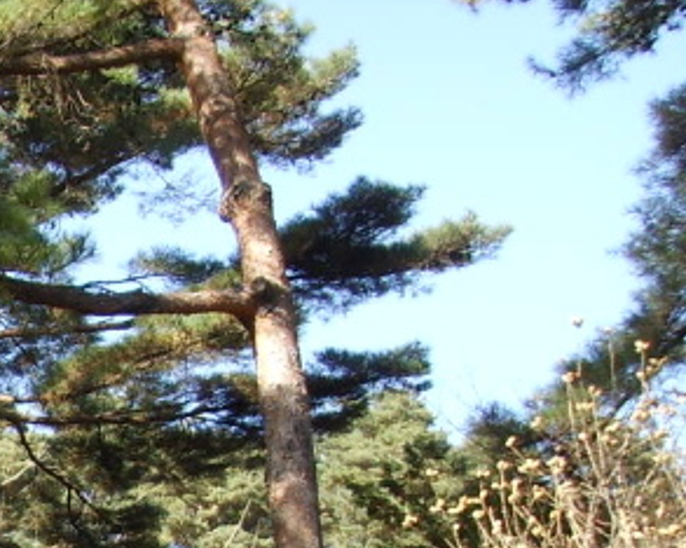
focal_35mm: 133
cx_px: -328
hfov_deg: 13.7
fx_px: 2698
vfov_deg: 11.3
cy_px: 700
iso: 50
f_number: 3.5
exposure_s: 1/125
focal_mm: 6.6
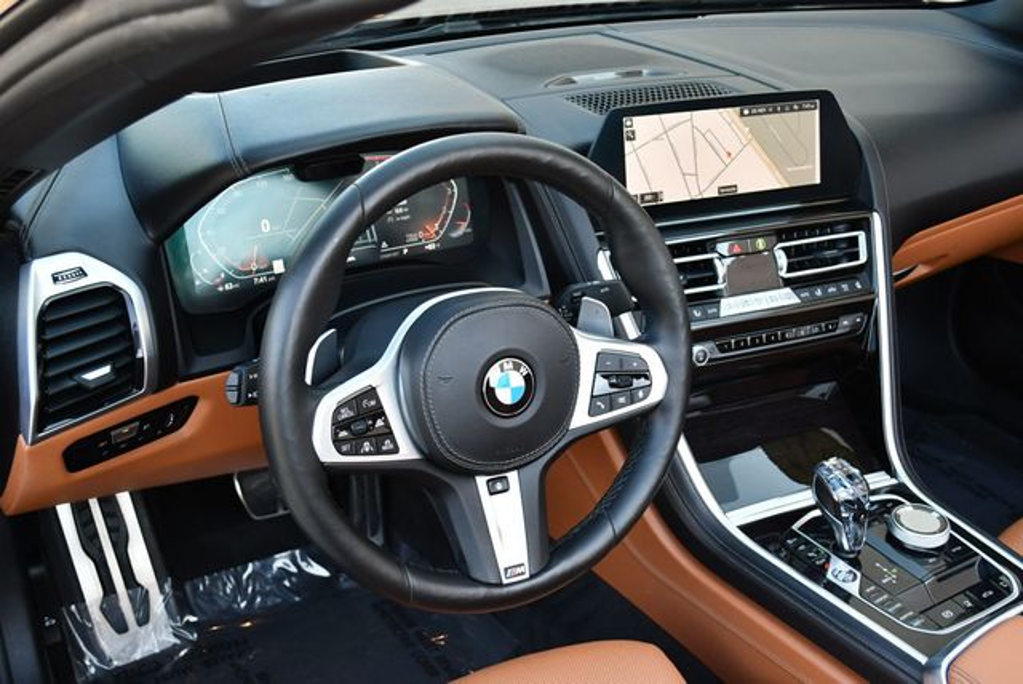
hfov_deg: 48.4
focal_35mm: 40
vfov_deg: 33.5
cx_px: 512
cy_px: 342
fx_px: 1138
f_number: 3.8
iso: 560
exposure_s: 1/250
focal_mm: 20
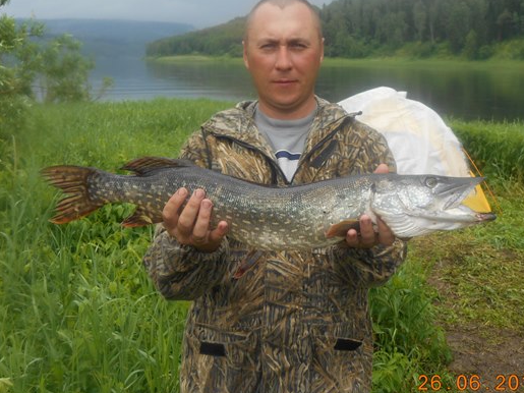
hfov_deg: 37.3
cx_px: 324
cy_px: 191
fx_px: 772
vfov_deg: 28.5
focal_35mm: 51
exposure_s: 1/200
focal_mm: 7.2
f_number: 3.9
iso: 80
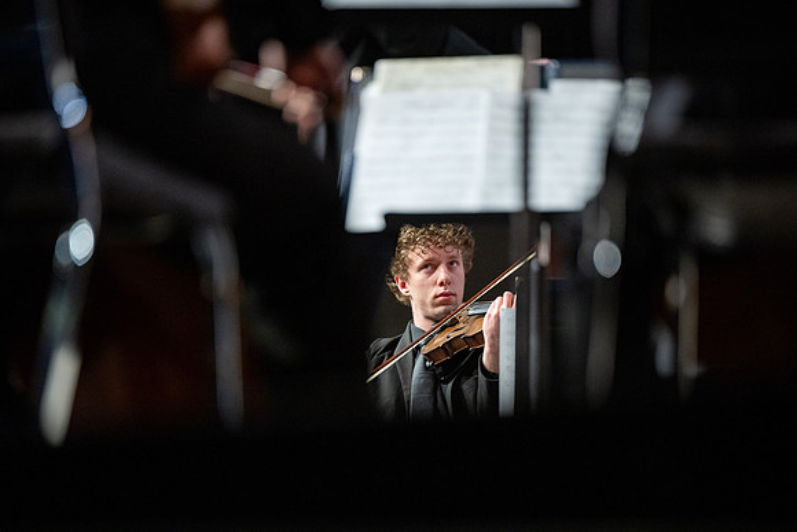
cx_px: 398
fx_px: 4429
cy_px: 266
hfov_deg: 10.3
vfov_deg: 6.9
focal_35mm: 200
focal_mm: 200
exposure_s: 1/400
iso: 2500
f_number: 2.8
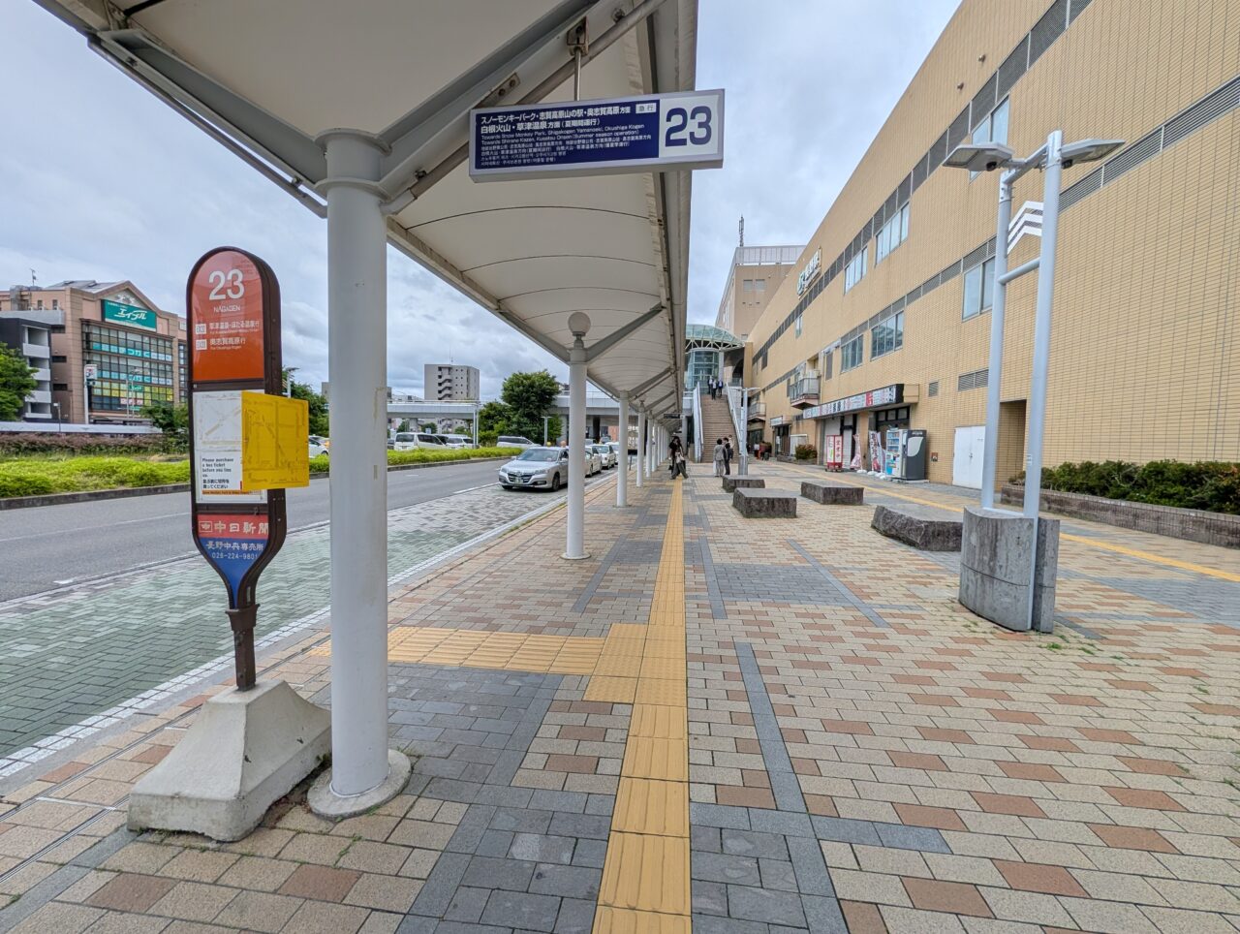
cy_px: 467
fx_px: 431
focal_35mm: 12
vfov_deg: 94.6
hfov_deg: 110.5
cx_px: 620
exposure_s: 1/5848
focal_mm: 2.02
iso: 54
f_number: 1.7
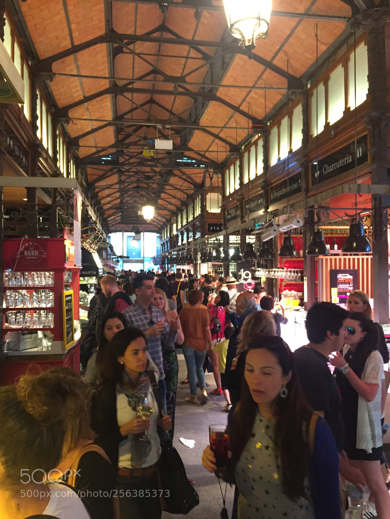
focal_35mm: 29
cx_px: 195
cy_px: 260
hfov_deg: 48.2
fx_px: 436
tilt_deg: +1.4
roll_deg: +0.0
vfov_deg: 61.7
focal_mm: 4.15
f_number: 2.2
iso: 250
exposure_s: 1/25
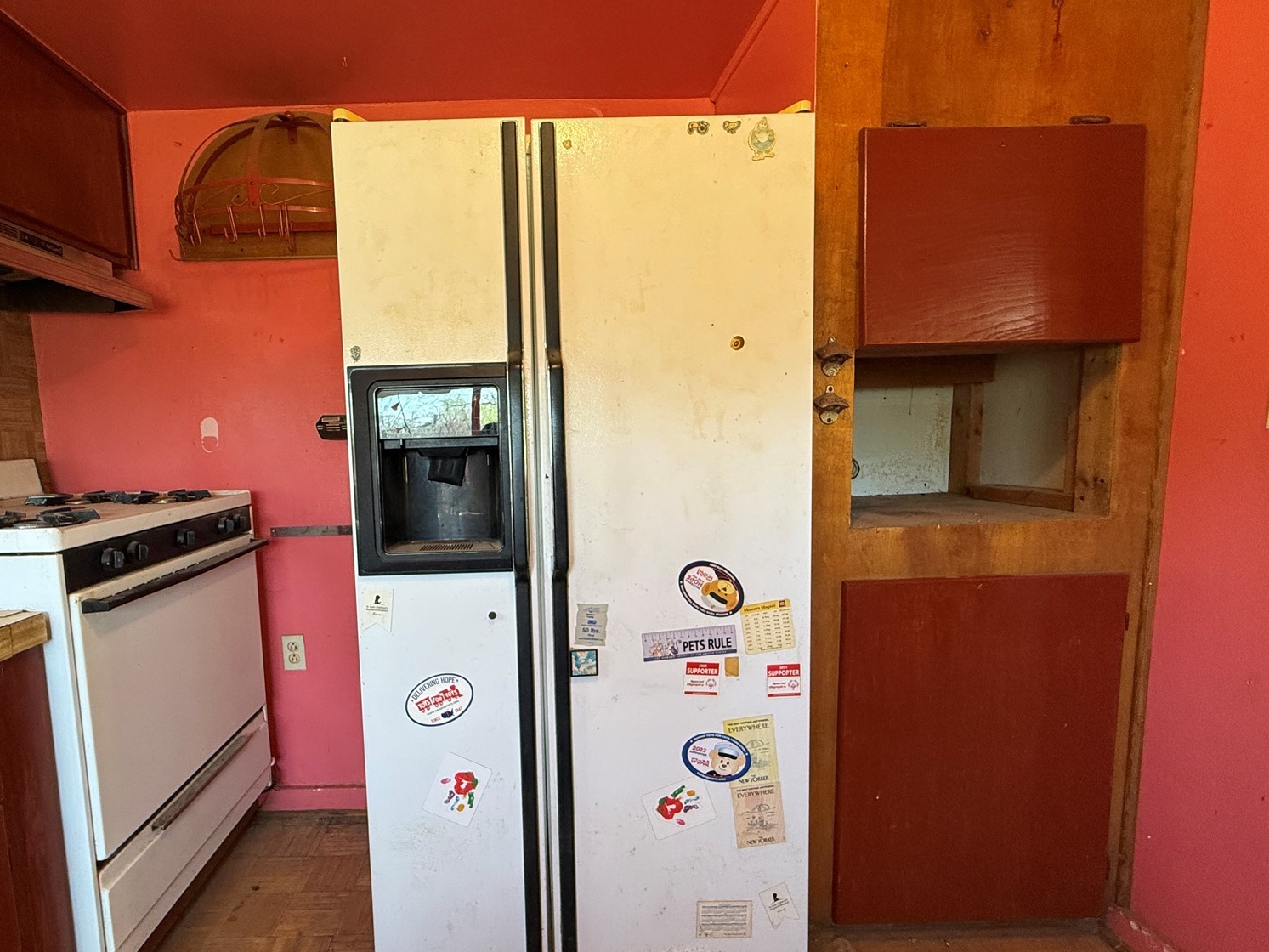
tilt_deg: -6.3
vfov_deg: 71.5
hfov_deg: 87.1
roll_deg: +1.4
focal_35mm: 18
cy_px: 513
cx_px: 539
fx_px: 660
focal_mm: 2.22
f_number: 2.2
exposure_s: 1/120
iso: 250
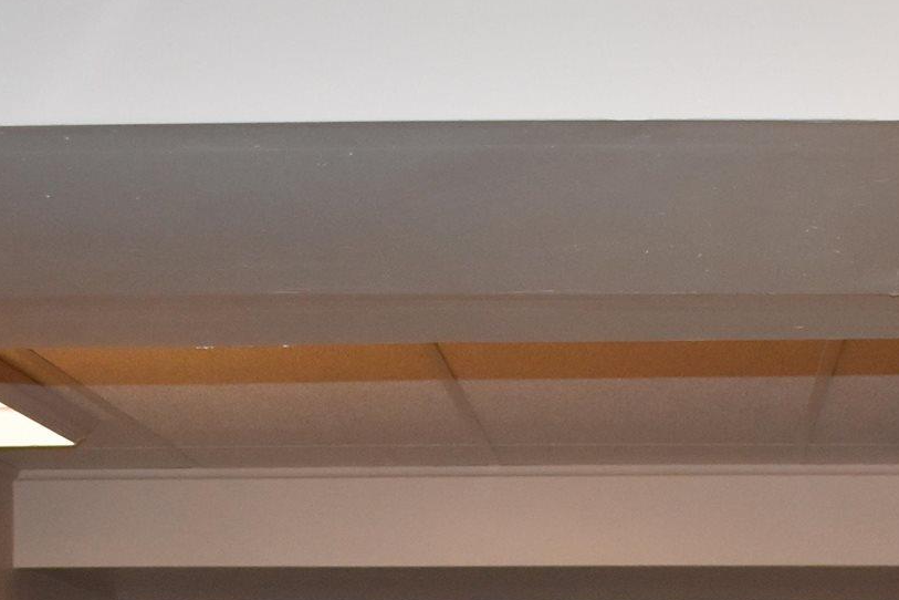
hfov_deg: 19.9
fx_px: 2547
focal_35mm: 102
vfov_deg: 12.4
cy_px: 1049
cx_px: 667
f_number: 3.5
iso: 1600
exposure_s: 1/80
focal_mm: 18
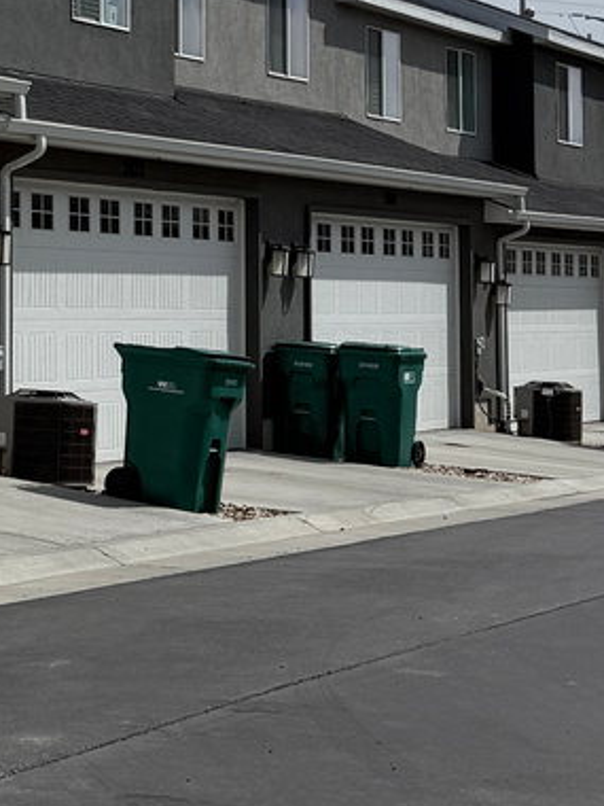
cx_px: -203
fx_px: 2257
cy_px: 93
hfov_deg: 14.5
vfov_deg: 19.9
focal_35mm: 97
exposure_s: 1/11905
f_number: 1.78
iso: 80
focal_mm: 6.76
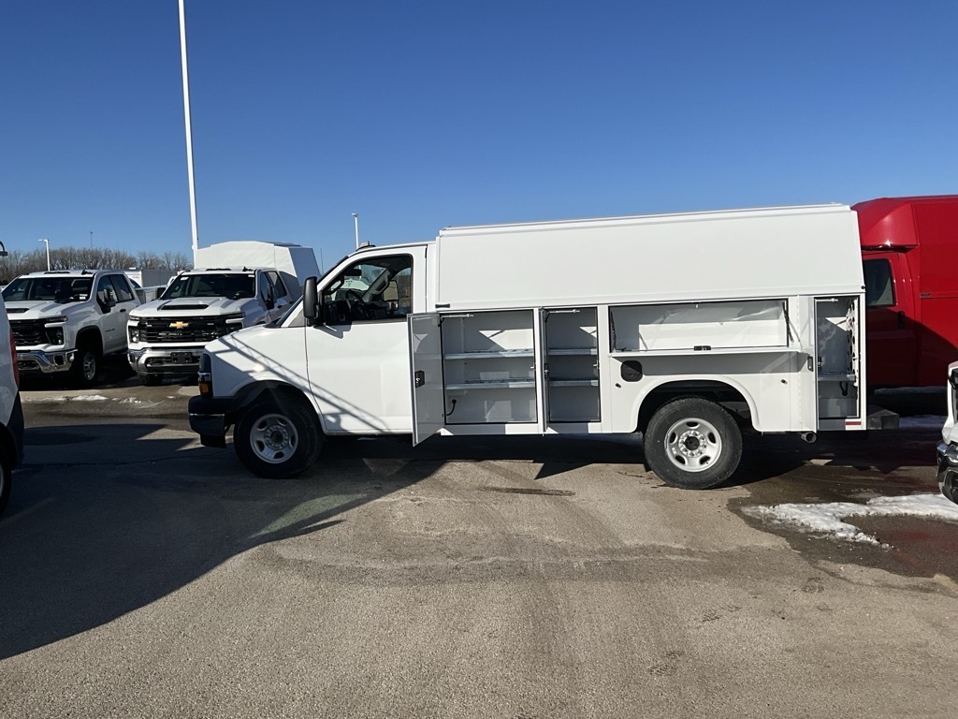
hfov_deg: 61.7
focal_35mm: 29
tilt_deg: -4.3
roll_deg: +1.3
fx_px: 803
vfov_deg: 48.2
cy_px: 360
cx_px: 479
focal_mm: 3
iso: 25
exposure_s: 1/4065
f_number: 1.8
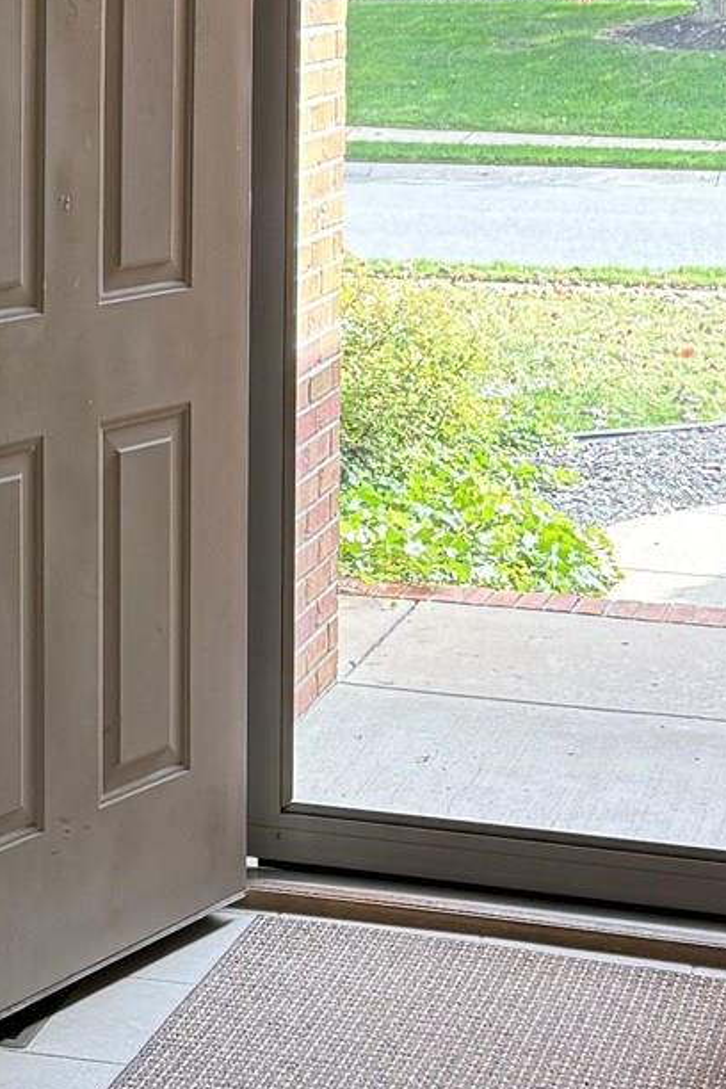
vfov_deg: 21.4
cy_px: 187
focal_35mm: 94
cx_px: 23
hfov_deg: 14.4
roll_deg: -0.2
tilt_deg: -6.2
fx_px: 2843
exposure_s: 1/120
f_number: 1.78
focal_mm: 6.76
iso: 100
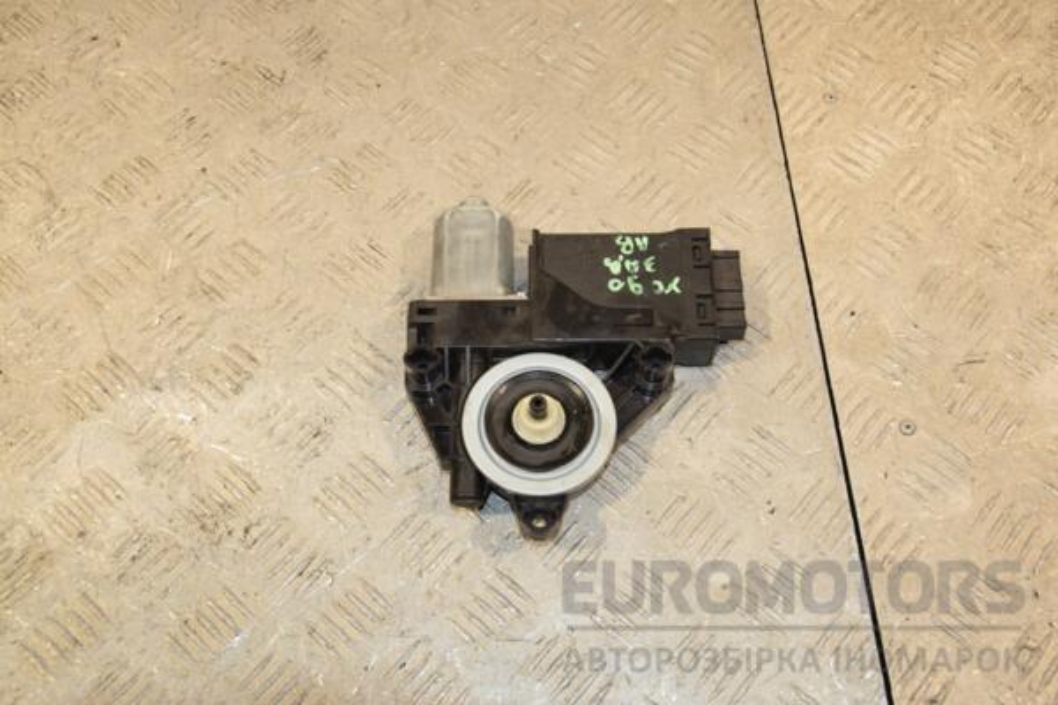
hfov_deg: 49.6
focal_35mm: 39
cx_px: 529
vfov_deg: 34.2
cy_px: 352
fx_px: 1146
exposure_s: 1/200
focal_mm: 26
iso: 800
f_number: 7.1
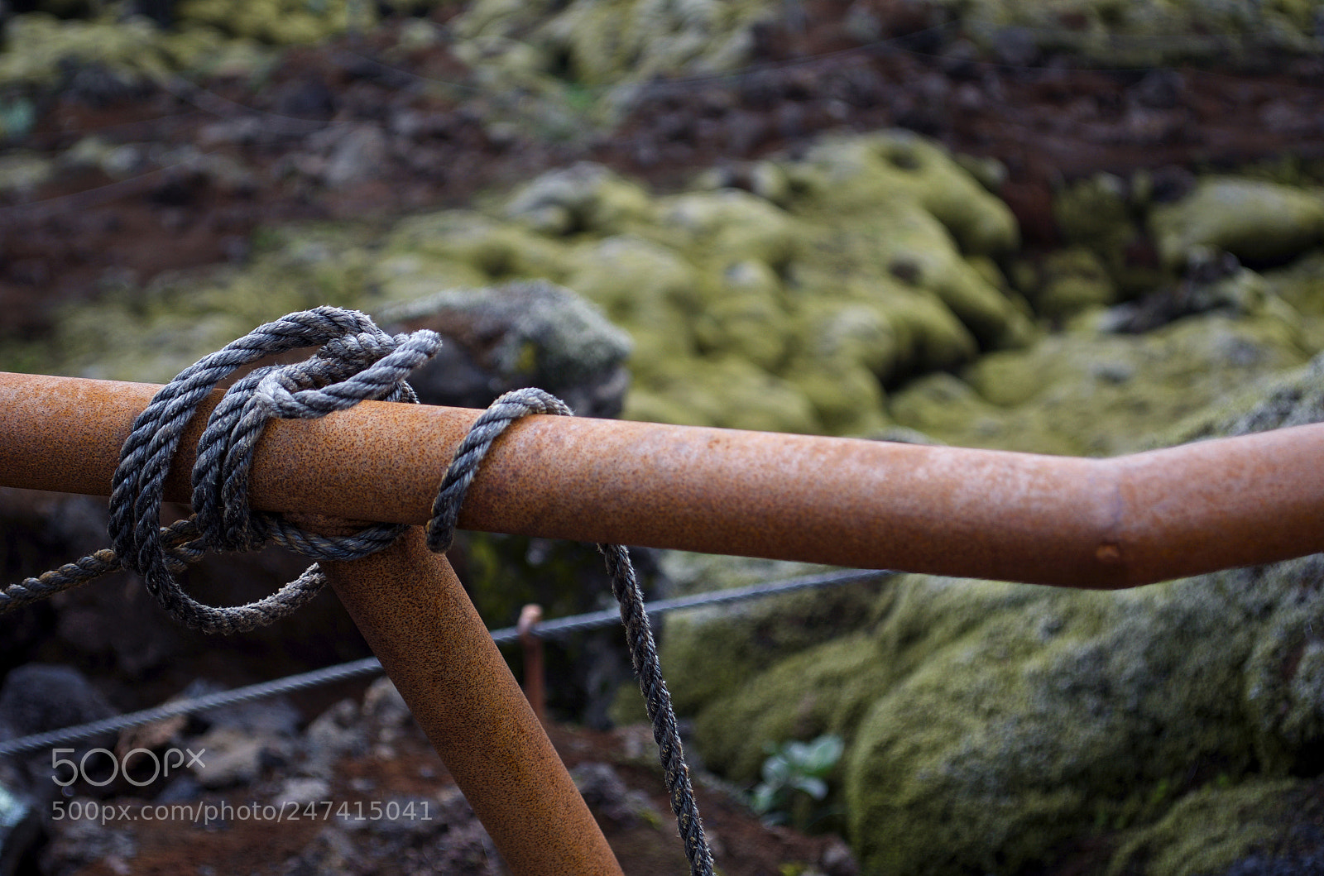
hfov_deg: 26.0
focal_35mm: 78
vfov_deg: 17.4
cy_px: 438
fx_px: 2862
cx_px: 662
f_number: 6.3
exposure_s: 1/160
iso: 200
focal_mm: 52
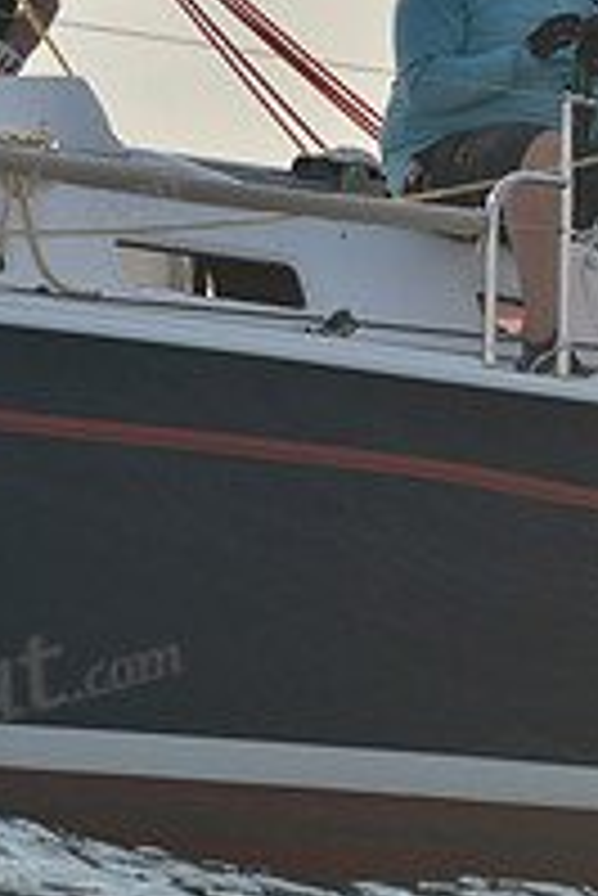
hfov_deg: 2.4
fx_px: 14525
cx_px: 416
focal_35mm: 584
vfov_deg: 3.5
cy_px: 428
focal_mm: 200
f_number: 4.5
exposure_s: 1/2000
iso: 280
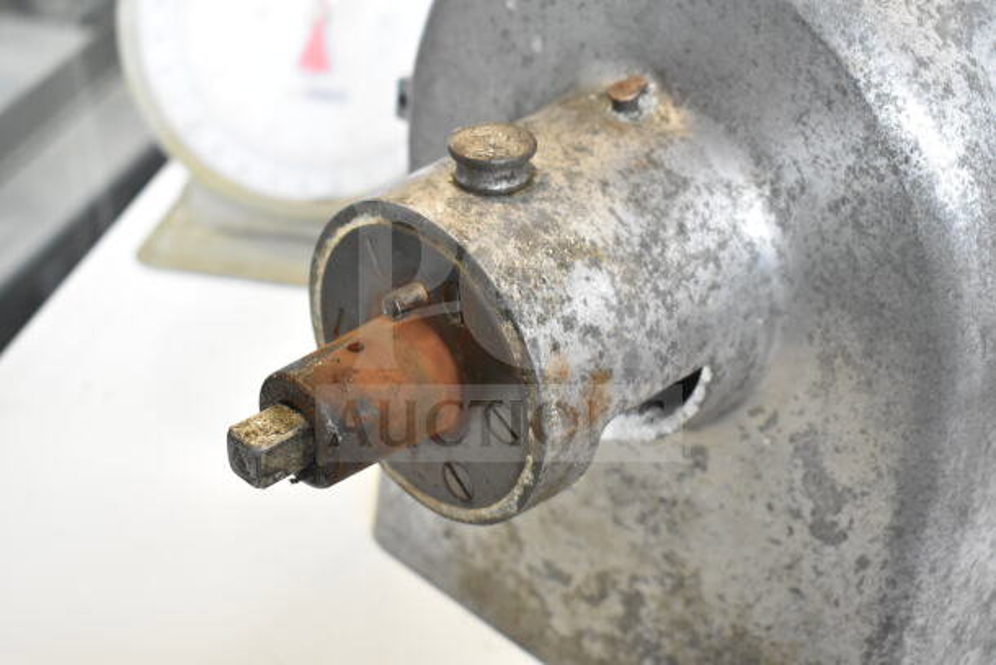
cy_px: 332
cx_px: 498
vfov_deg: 22.6
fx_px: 1660
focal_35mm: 60
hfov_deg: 33.4
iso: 2500
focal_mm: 40
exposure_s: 1/60
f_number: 5
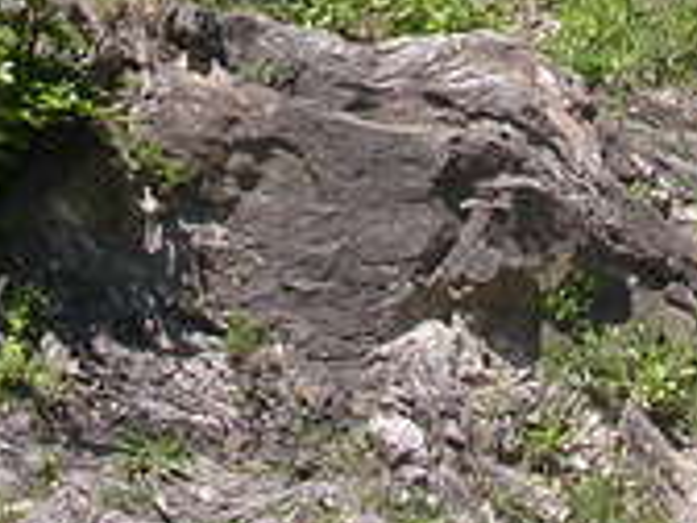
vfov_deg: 9.8
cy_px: -378
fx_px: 2920
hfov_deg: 13.5
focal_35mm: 145
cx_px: 560
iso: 100
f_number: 5.6
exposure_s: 1/180
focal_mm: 5.8
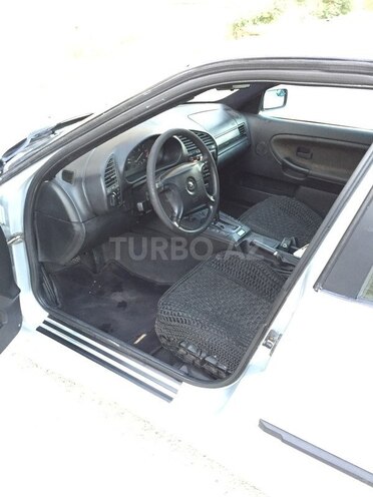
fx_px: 417
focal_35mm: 29
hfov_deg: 48.2
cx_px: 186
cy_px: 248
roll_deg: +0.3
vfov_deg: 61.7
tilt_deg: -30.2
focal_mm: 4.15
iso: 250
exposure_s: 1/20
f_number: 2.2
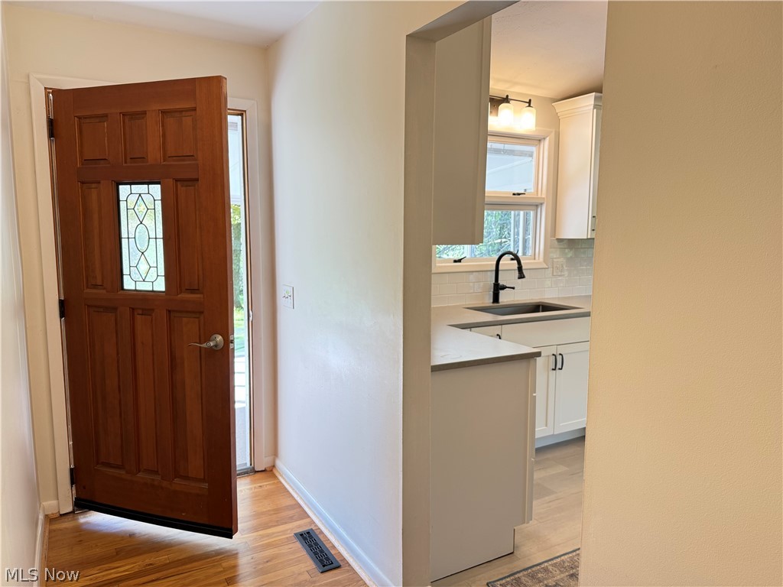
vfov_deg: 56.8
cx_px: 392
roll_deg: -0.2
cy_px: 294
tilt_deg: -6.8
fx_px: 543
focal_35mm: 24
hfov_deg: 71.6
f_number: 1.78
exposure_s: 1/60
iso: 125
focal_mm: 6.76
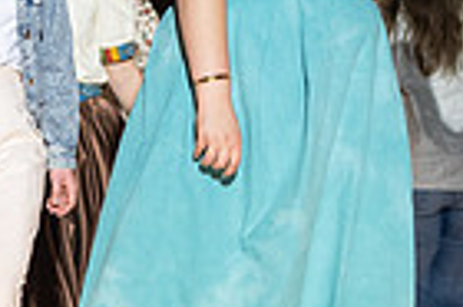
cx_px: 261
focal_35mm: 334
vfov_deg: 4.1
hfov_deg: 6.2
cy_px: 98
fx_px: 4291
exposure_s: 1/1000
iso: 1000
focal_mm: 70
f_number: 2.8
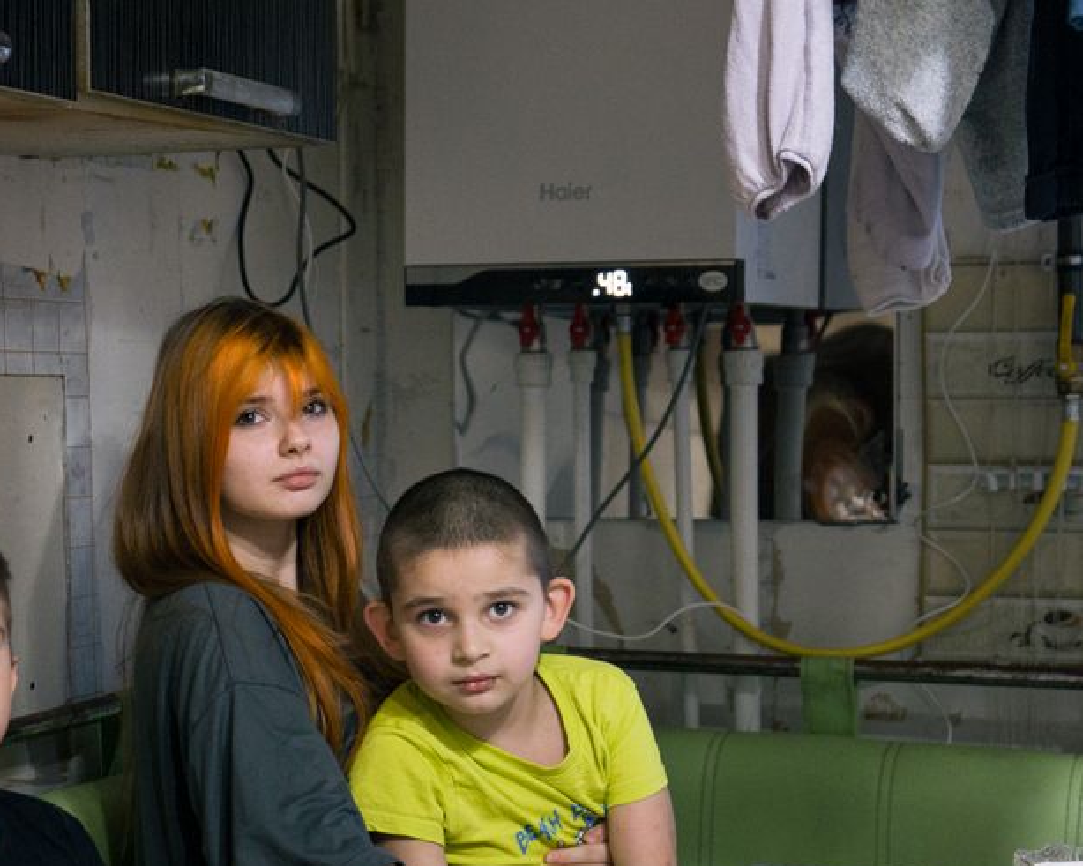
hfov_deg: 22.9
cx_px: 369
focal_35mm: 83
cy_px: 626
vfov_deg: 18.4
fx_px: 2660
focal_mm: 38
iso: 1600
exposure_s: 1/60
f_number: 2.8
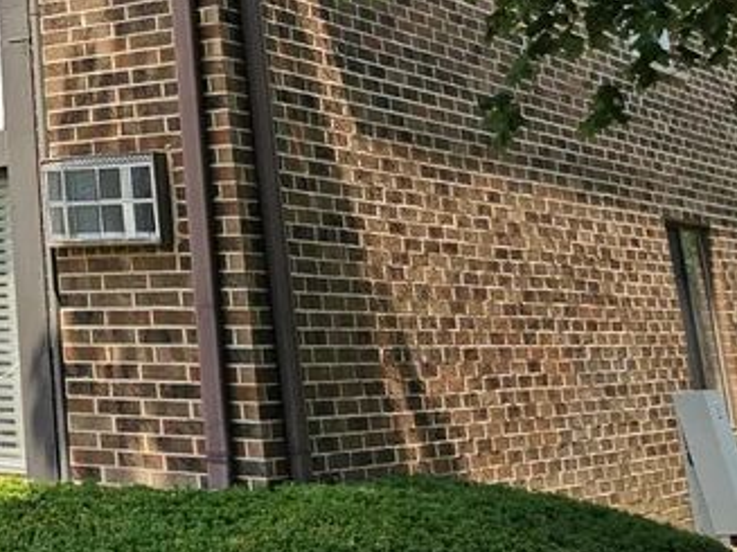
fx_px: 1532
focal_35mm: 72
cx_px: -268
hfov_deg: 23.3
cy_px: -158
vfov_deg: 19.0
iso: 10
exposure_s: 1/421
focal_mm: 6.3
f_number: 1.7
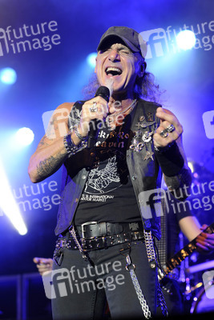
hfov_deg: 16.1
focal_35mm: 85
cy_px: 160
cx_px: 107
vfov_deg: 23.9
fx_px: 757
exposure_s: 1/250
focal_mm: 85
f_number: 4.5
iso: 800
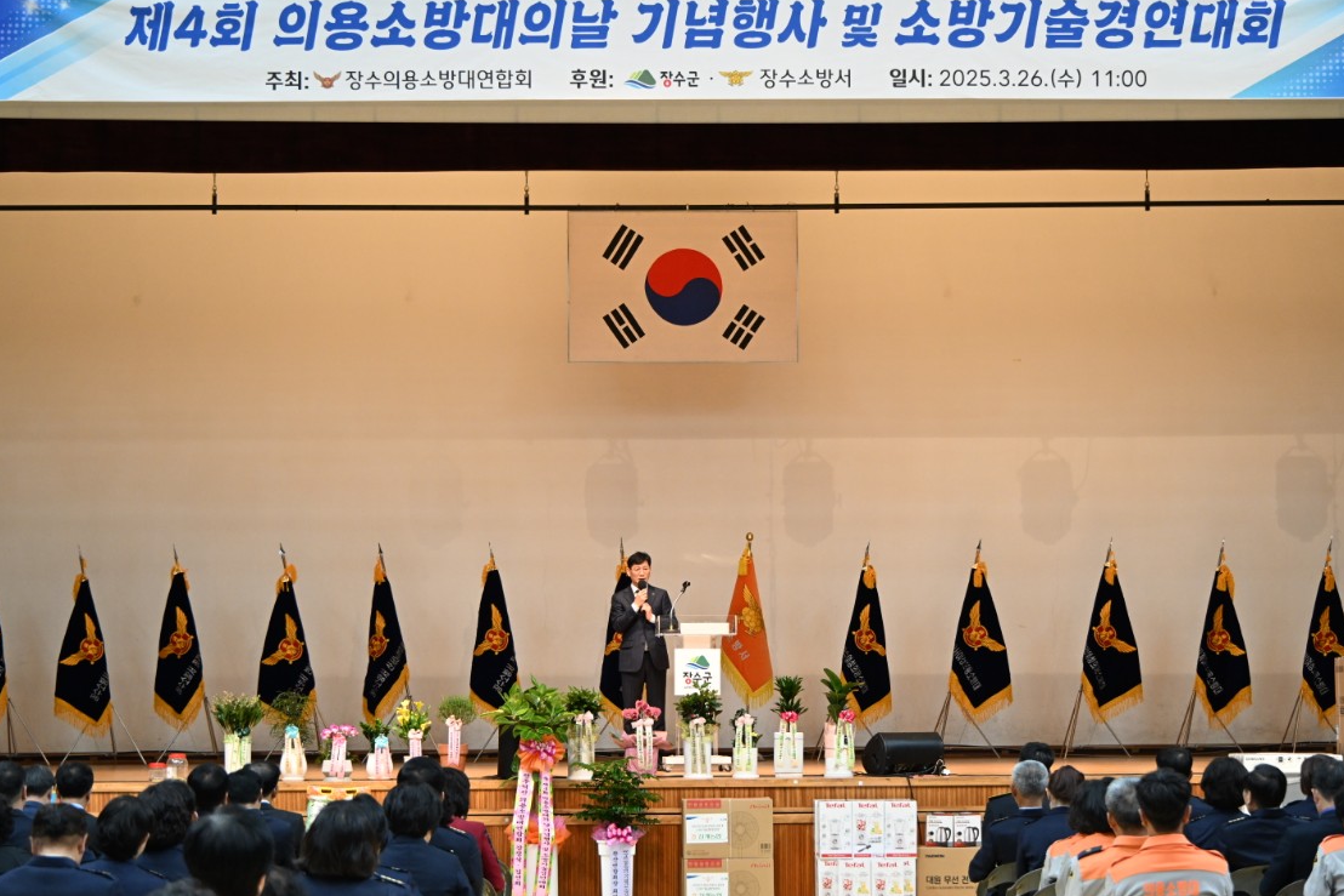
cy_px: 484
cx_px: 672
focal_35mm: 97
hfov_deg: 21.0
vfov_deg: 14.1
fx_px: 3622
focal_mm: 84
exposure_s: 1/100
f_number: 6
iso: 2500
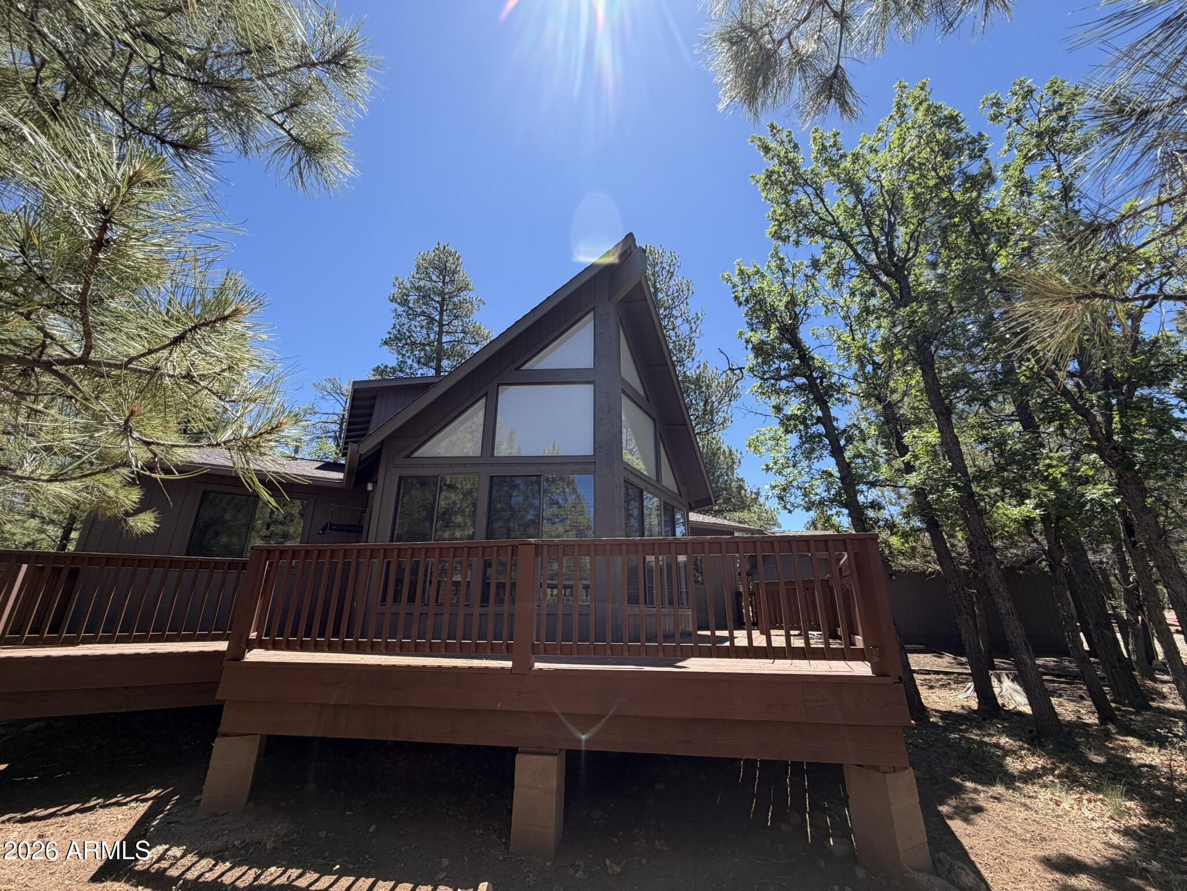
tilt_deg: +19.2
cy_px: 446
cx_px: 594
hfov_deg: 102.1
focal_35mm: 14
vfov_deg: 85.7
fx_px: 480
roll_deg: +0.3
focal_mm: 2.22
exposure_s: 1/607
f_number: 2.2
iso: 40
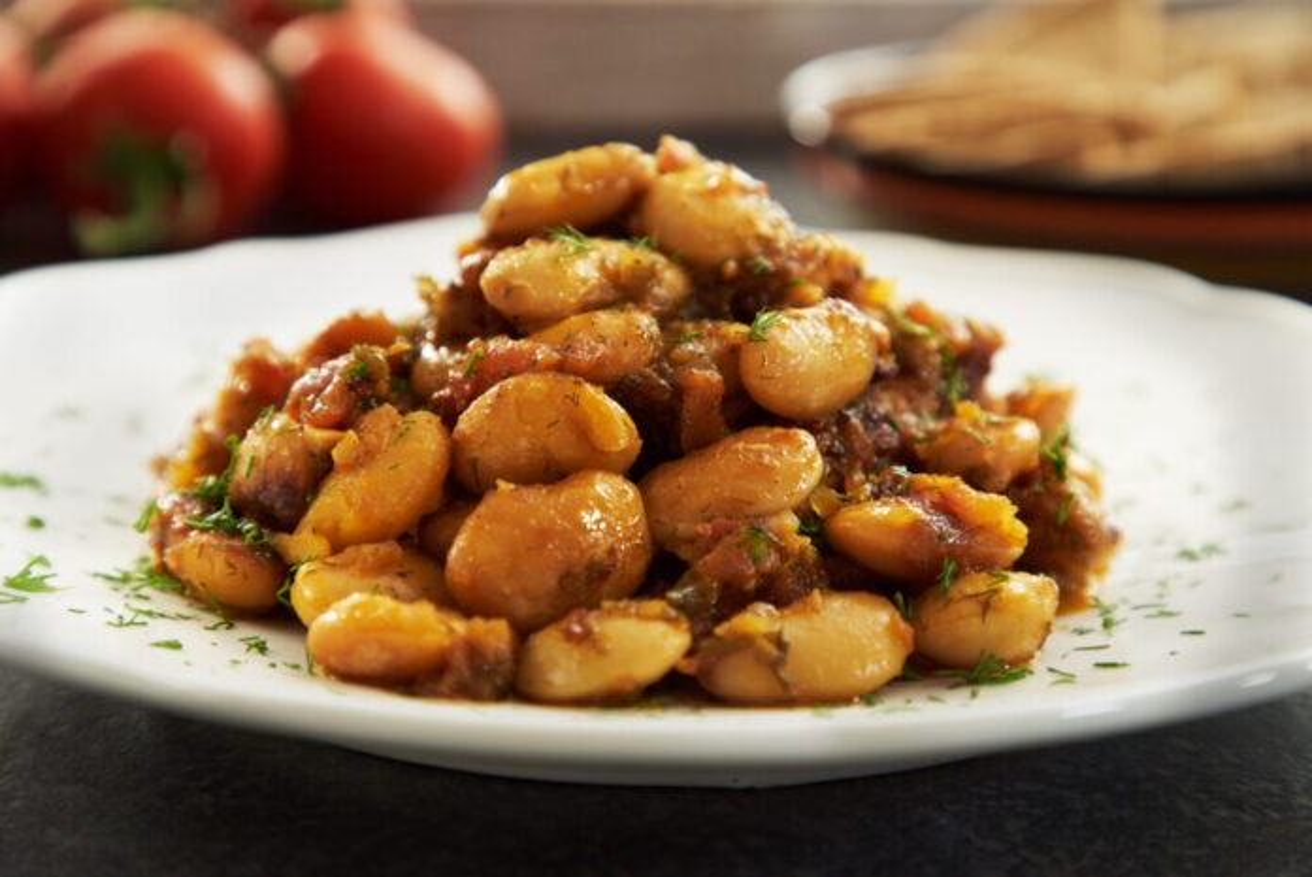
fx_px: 2917
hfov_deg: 25.3
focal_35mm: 80
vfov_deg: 17.1
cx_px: 656
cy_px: 438
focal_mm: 80
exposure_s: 1/125
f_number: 5.6
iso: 1600
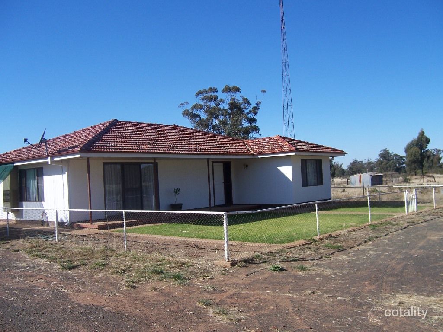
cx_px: 222
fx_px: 422
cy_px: 166
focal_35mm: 33
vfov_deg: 42.9
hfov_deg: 55.4
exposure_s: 1/750
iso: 80
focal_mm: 5.5
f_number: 3.4
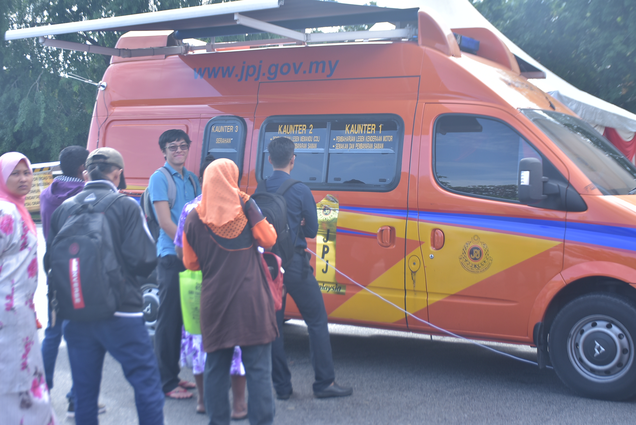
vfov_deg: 25.8
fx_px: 928
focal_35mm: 52
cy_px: 212
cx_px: 318
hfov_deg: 37.8
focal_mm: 35
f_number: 4.2
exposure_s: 1/160
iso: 100
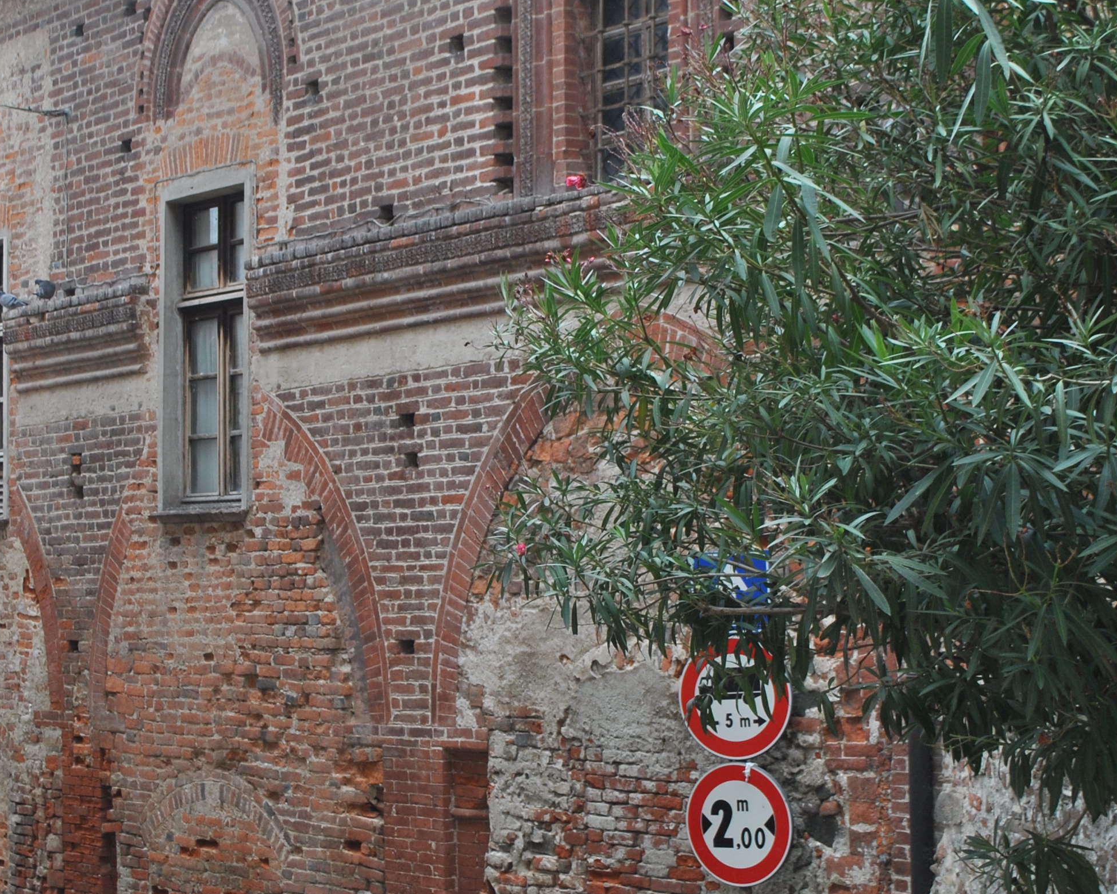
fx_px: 2413
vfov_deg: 21.0
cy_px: 446
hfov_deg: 26.0
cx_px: 491
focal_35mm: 73
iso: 160
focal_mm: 26
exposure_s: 1/125
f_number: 5.6
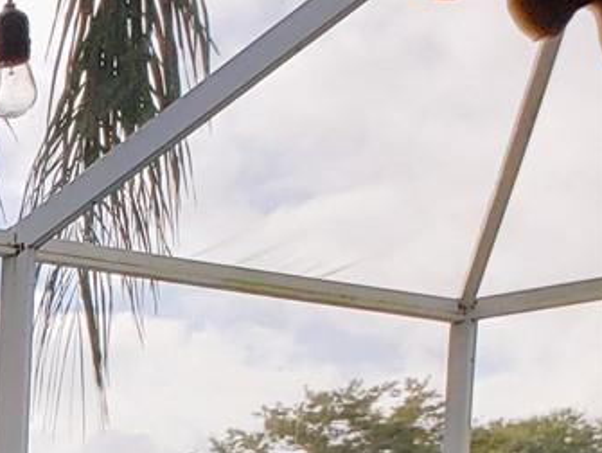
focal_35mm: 124
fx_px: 2159
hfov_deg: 12.5
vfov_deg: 10.9
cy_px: 919
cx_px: -828
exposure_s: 1/1378
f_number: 2.4
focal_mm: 4.3
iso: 50
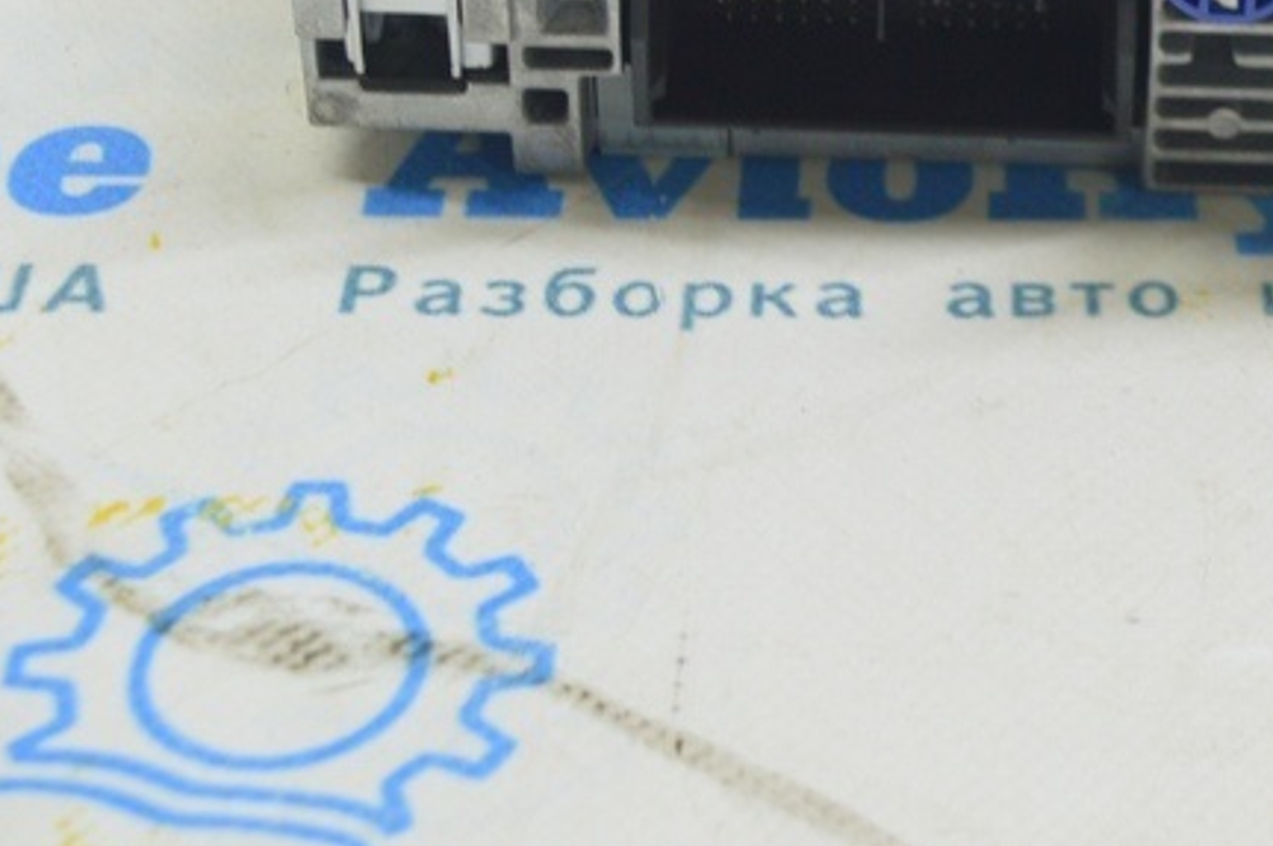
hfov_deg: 19.3
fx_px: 3645
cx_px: 1220
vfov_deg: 13.0
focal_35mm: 103
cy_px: -43
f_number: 5.6
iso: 400
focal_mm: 29
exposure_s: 1/20
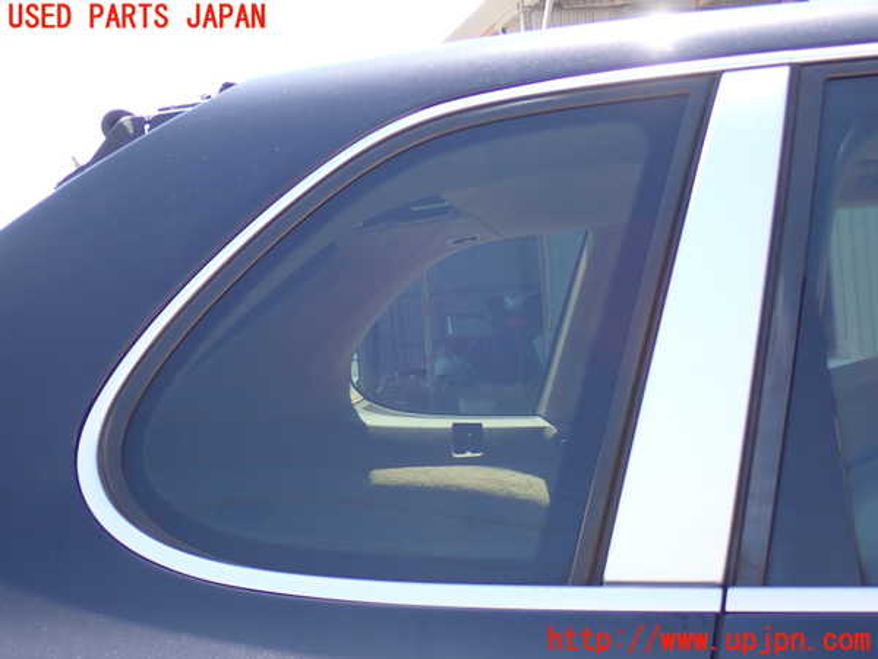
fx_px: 1471
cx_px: 439
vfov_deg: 25.2
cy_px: 330
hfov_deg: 33.2
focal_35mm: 58
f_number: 3.5
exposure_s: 1/125
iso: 100
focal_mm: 10.35
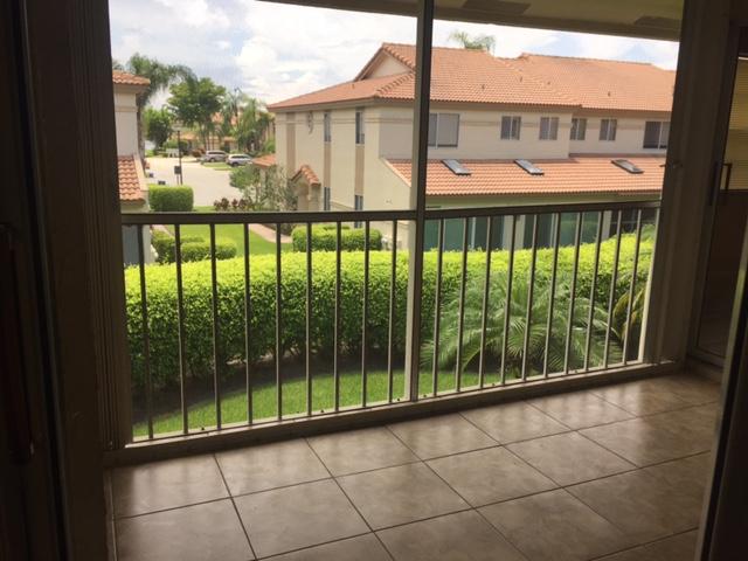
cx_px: 374
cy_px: 280
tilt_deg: -14.9
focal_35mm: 29
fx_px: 627
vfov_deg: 48.2
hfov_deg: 61.7
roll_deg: -2.0
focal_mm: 4.15
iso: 32
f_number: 2.2
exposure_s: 1/309
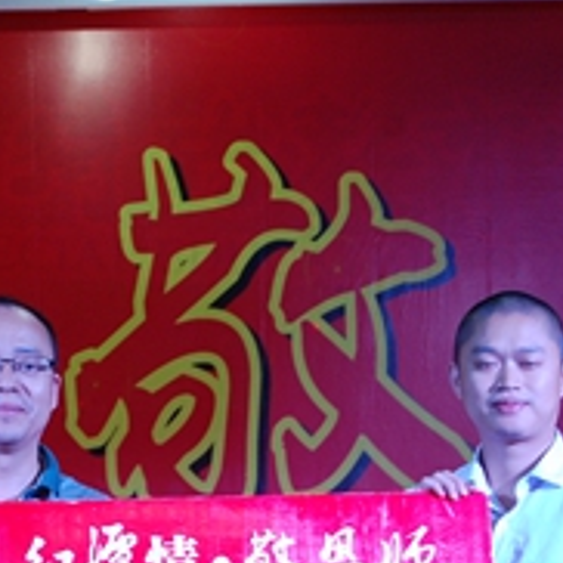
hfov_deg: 9.1
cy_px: 495
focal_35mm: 192
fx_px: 3536
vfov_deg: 9.1
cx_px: 170
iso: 800
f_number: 5.6
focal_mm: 55
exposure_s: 1/50
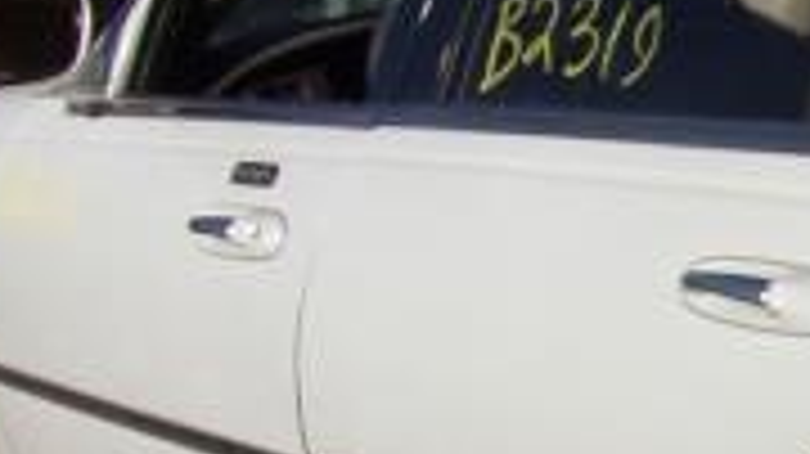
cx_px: 1516
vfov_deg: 10.3
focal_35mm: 116
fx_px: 2490
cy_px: 485
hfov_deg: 15.5
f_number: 10.8
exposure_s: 1/220
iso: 80
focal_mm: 4.3
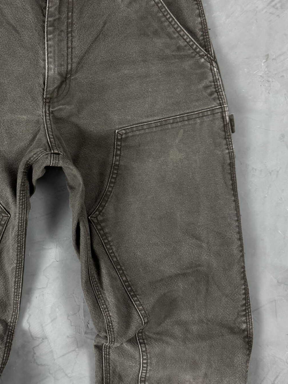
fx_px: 510
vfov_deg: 41.2
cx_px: 54
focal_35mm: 46
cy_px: 181
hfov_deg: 30.7
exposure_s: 1/60
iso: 160
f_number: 1.78
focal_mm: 6.76
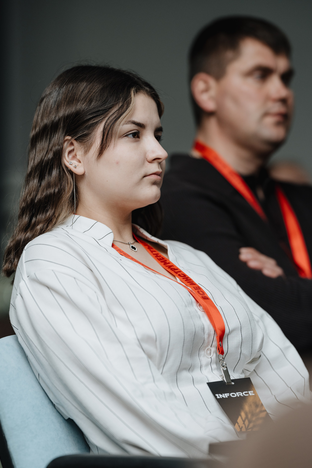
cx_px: 160
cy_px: 253
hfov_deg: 9.2
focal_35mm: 149
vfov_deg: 13.8
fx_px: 1937
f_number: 2.5
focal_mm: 135
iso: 800
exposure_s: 1/125
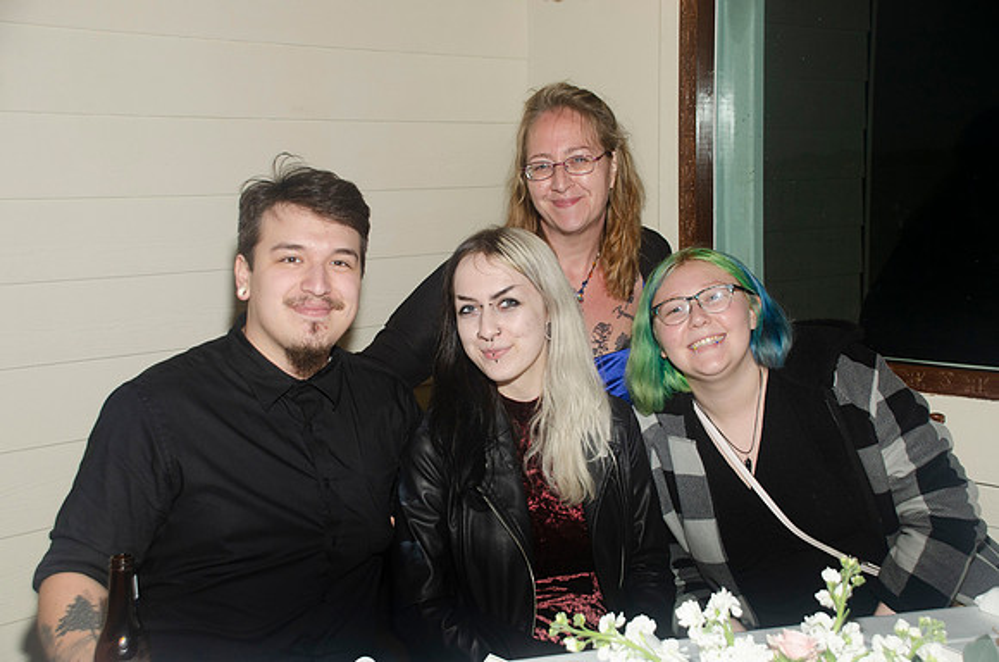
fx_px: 1288
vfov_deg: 28.8
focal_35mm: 46
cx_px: 500
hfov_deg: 42.4
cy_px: 331
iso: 400
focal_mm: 31
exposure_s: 1/60
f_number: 5.6
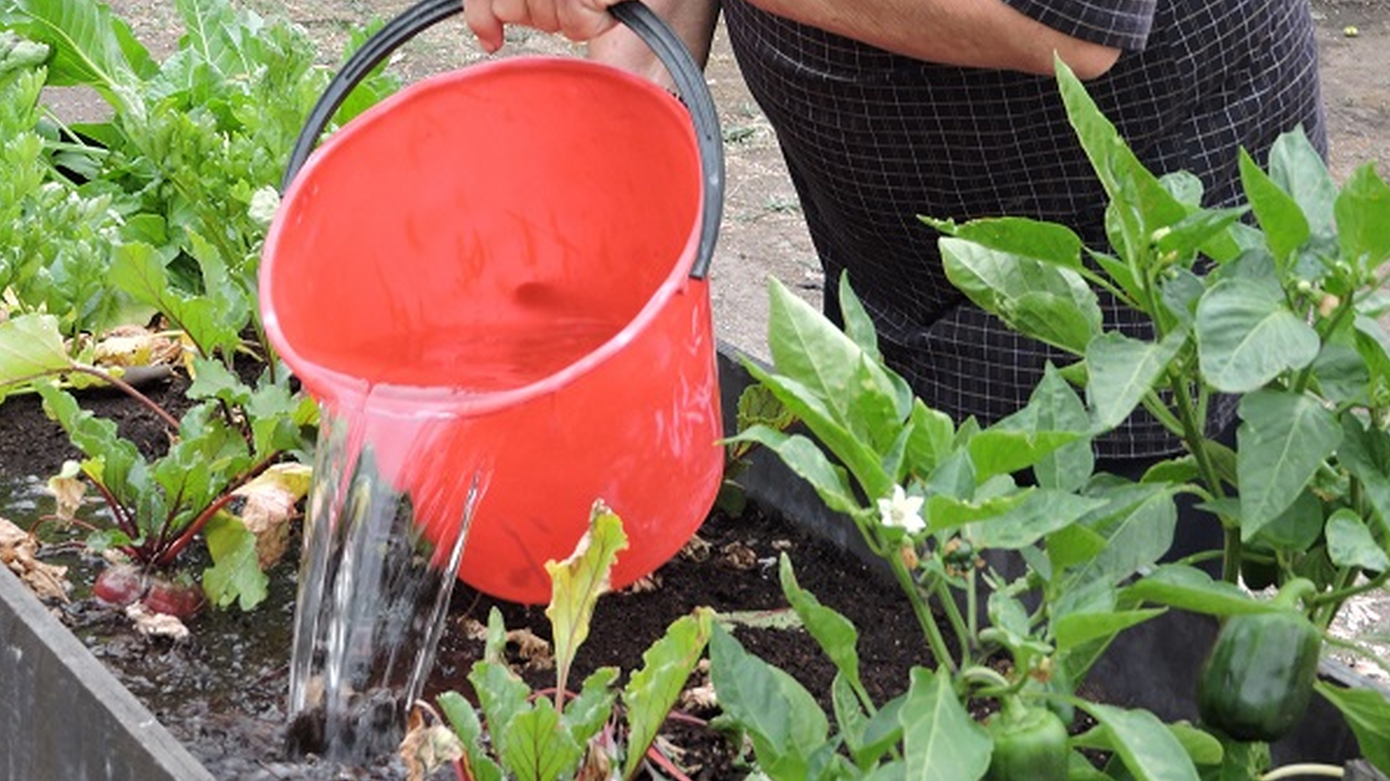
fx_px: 3501
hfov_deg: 22.5
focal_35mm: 95
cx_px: 697
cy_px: -54
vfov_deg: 12.5
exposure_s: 1/80
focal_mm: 11.6
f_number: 4.2
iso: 100
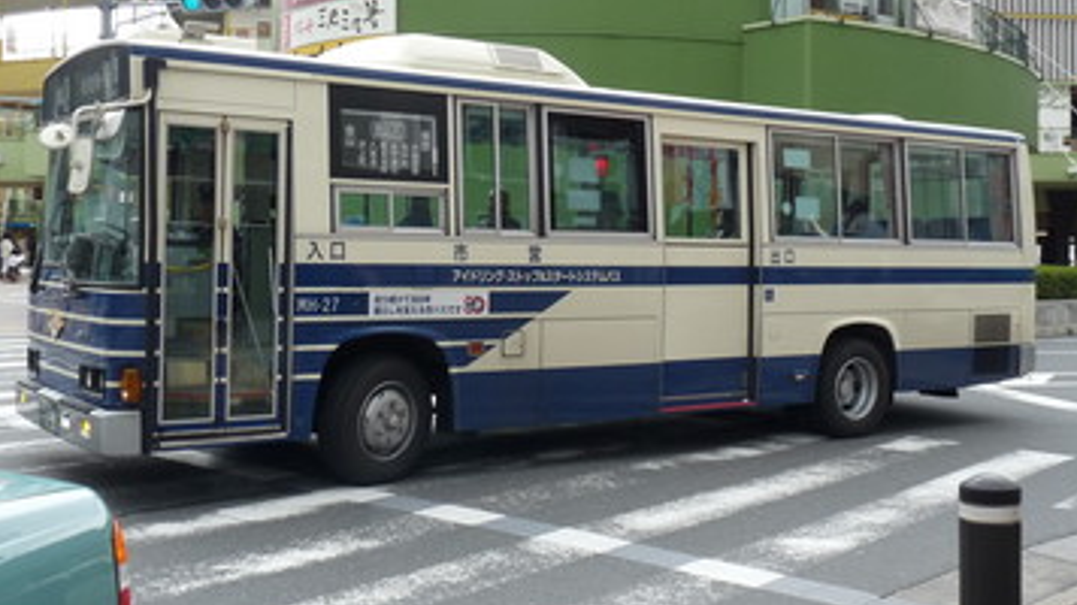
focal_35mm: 43
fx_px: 1228
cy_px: 254
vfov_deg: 27.6
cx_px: 542
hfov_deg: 47.4
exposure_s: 1/160
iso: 160
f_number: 4.5
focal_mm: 4.8
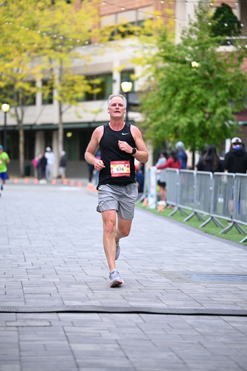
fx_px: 1286
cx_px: 124
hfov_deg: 11.0
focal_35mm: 125
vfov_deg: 16.4
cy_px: 186
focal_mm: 125
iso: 1000
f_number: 2.8
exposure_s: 1/1600
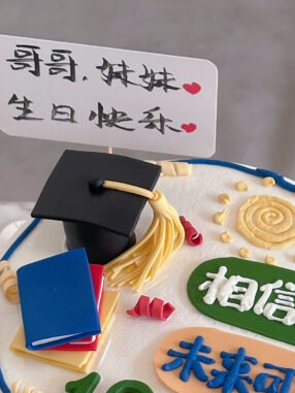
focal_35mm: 129
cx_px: 173
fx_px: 1465
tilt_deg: -52.0
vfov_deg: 15.2
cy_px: 319
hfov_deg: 11.5
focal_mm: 6.86
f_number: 1.78
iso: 100
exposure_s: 1/100
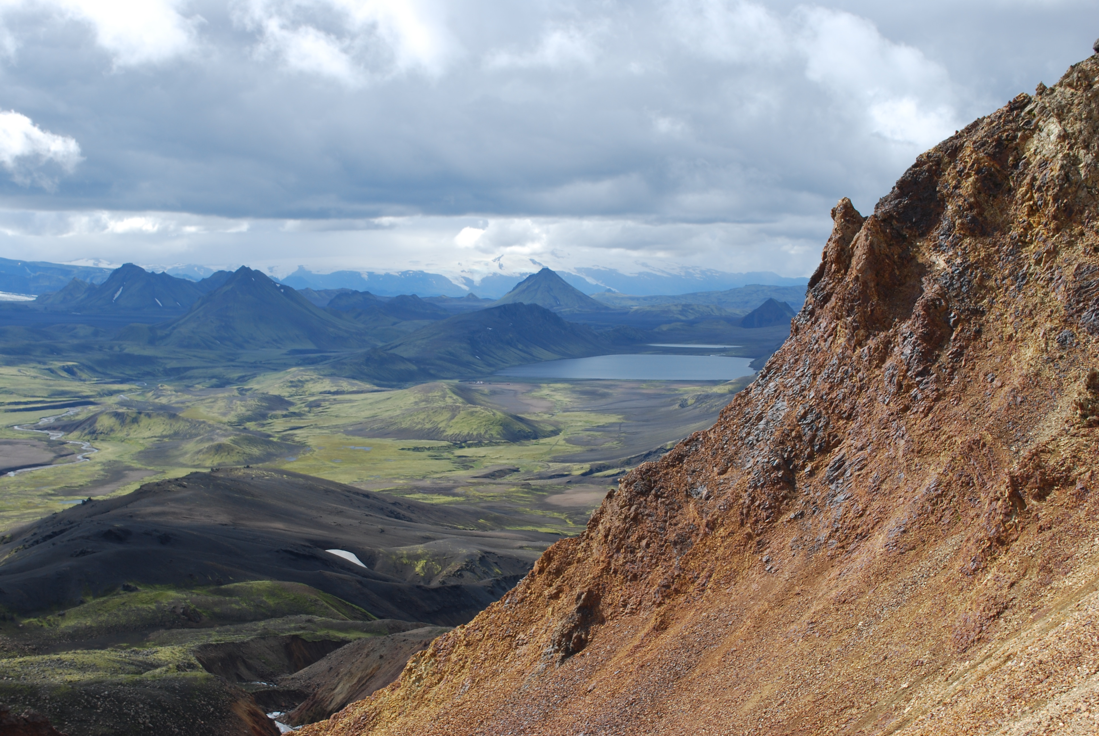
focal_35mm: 48
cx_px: 550
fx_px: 1467
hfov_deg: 41.1
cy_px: 368
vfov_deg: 28.2
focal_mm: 32
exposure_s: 1/250
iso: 100
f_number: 8
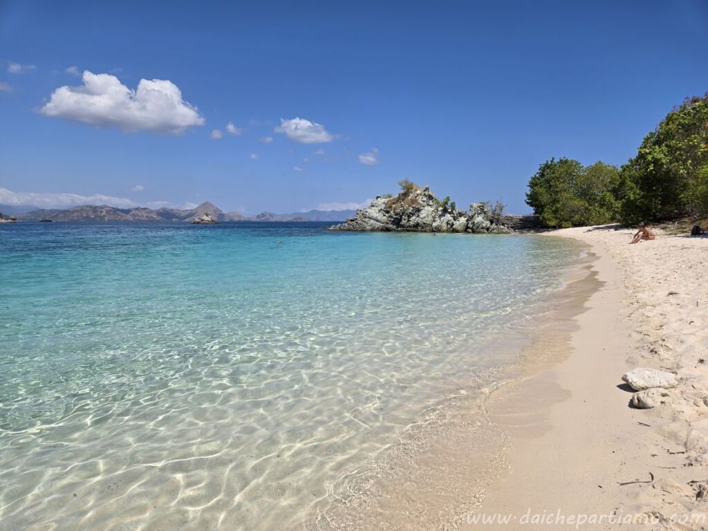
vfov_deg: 58.9
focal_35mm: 23
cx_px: 354
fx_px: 470
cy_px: 266
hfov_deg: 73.9
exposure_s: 1/3717
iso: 25
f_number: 1.8
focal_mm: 5.4
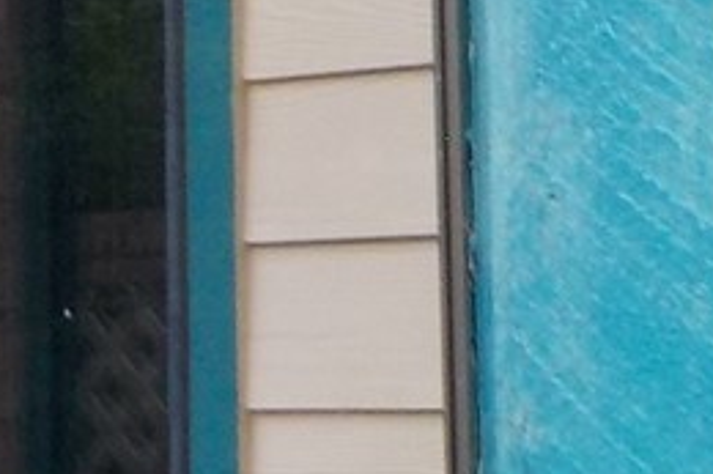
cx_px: -261
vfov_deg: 7.1
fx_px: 3800
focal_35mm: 192
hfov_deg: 10.4
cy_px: -3
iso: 125
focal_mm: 4.1
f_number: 3.3
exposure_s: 1/50
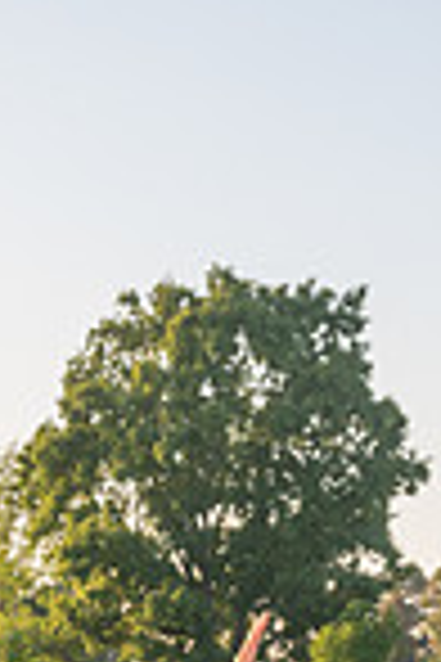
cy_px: 1004
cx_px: -113
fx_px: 2609
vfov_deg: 13.6
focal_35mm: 142
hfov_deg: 9.5
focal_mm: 31
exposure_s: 1/250
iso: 200
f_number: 6.3
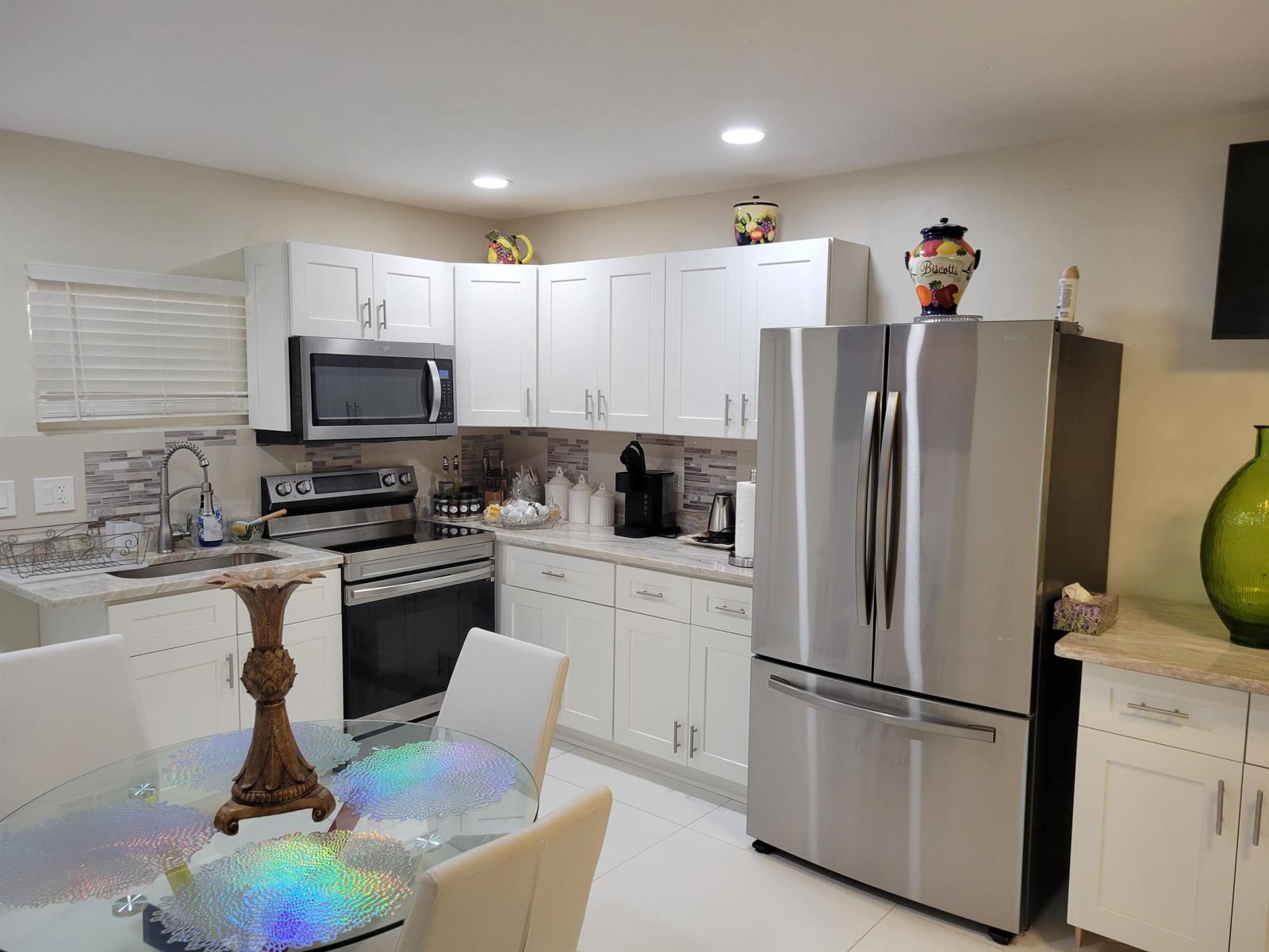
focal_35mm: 26
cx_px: 634
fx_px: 953
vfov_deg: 53.1
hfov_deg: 67.3
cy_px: 476
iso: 200
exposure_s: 1/120
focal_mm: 5.4
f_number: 1.8
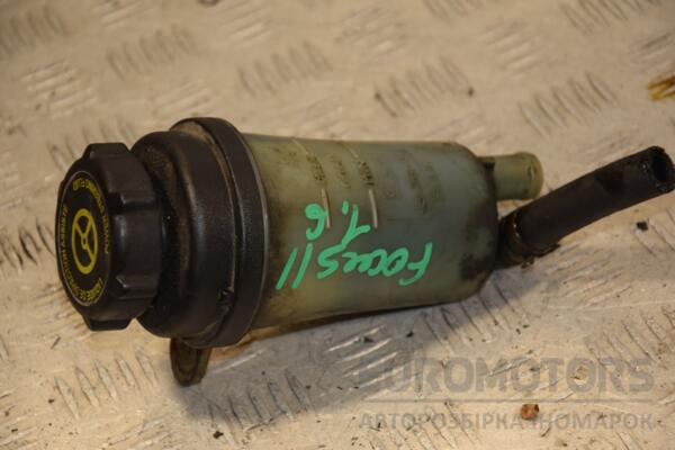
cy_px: 225
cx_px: 338
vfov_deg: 10.2
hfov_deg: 15.2
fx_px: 2531
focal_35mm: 135
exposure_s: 1/160
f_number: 5.6
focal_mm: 90
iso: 800
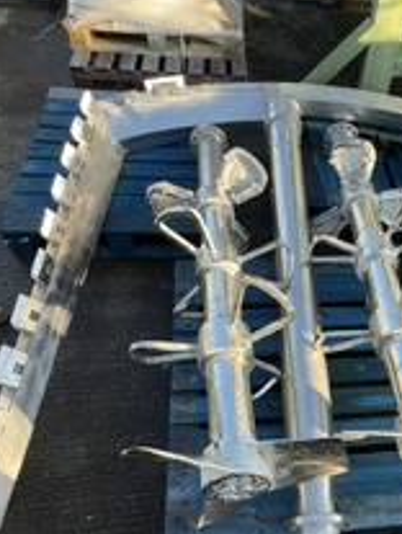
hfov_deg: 49.8
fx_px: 417
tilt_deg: -59.1
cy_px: 371
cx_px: 291
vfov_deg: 63.0
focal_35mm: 27
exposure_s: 1/143
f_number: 2.2
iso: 16
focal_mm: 2.22
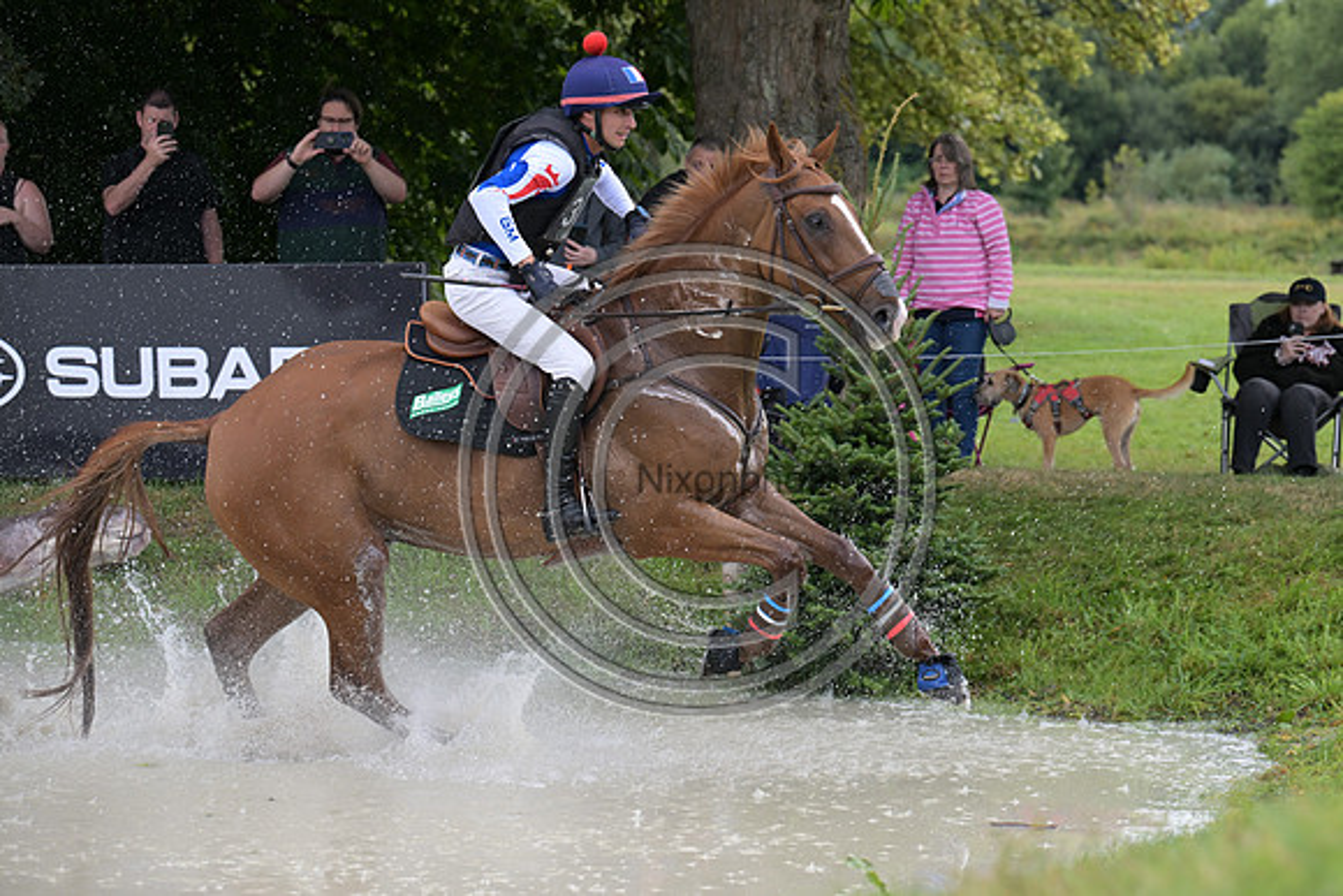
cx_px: 672
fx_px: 4851
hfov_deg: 15.8
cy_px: 448
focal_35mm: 130
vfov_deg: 10.6
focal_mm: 130
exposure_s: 1/1250
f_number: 5.6
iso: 1100
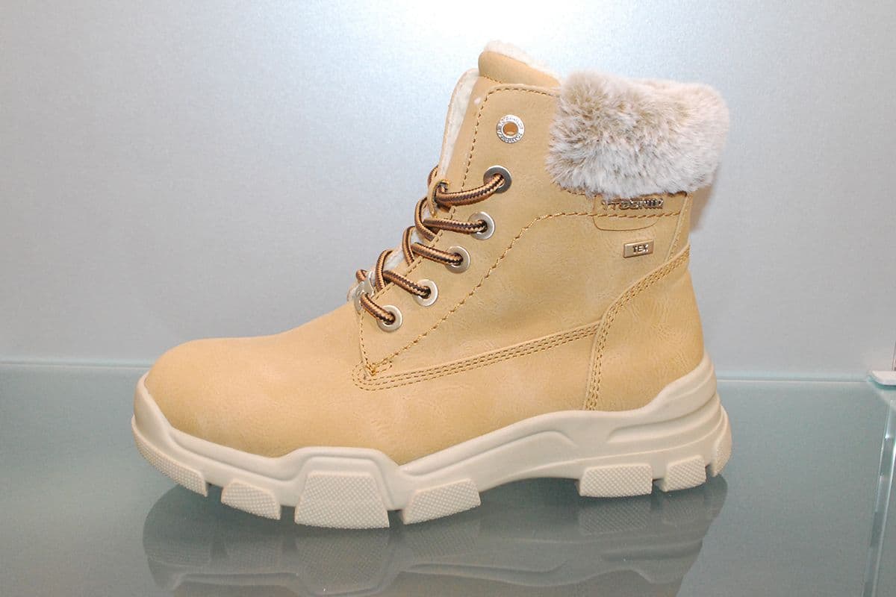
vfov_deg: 40.0
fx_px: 821
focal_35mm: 33
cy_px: 298
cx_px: 448
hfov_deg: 57.2
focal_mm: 22
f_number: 7.1
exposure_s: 1/200
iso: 1600
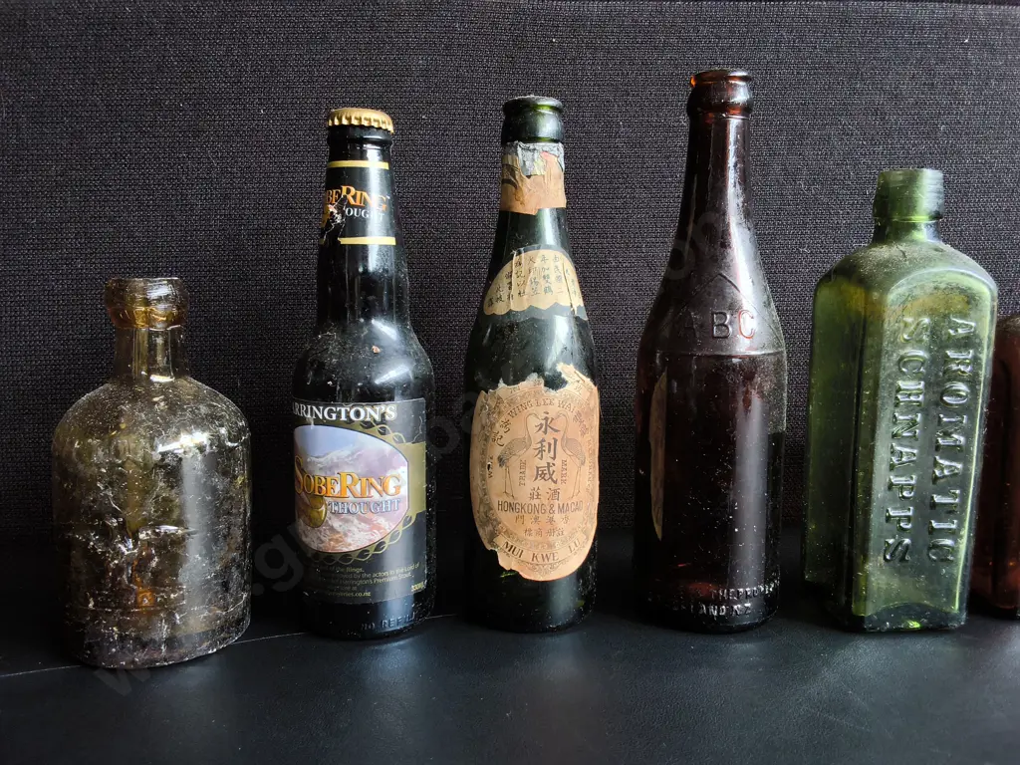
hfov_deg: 65.3
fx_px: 796
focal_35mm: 27
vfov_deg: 51.4
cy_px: 382
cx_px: 510
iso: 80
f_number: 2
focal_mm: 2.87
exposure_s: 1/120
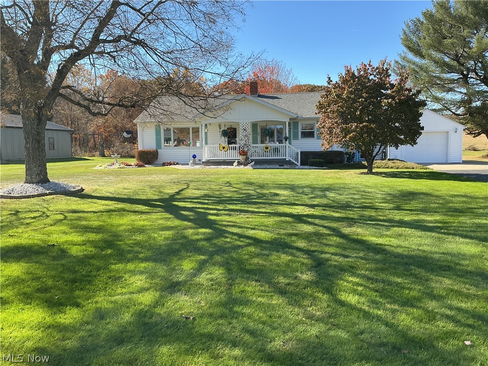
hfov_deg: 61.7
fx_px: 409
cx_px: 244
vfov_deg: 48.2
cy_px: 183
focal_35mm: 29
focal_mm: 3
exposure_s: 1/739
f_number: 1.8
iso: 25
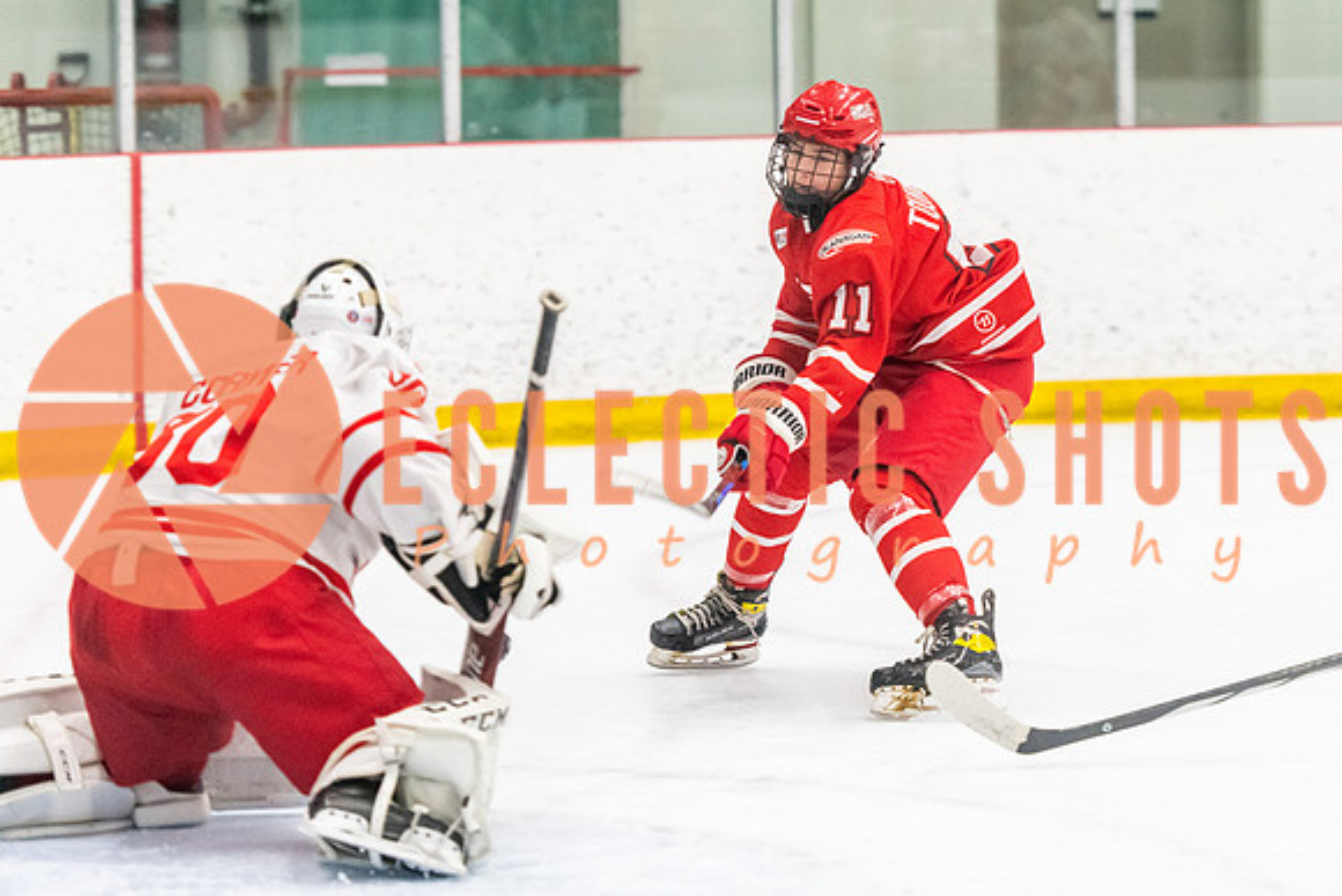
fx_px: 7238
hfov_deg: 10.6
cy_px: 417
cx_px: 965
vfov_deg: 7.1
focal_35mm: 194
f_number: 2.8
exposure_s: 1/800
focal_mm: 135
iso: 4000
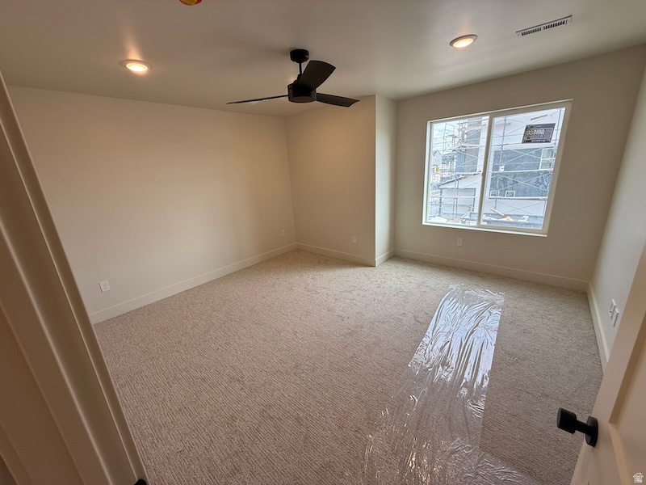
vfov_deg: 85.7
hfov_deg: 102.1
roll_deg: +4.2
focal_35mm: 14
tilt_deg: -16.8
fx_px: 261
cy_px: 242
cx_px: 323
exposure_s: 1/153
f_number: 2.2
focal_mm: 2.22
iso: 64
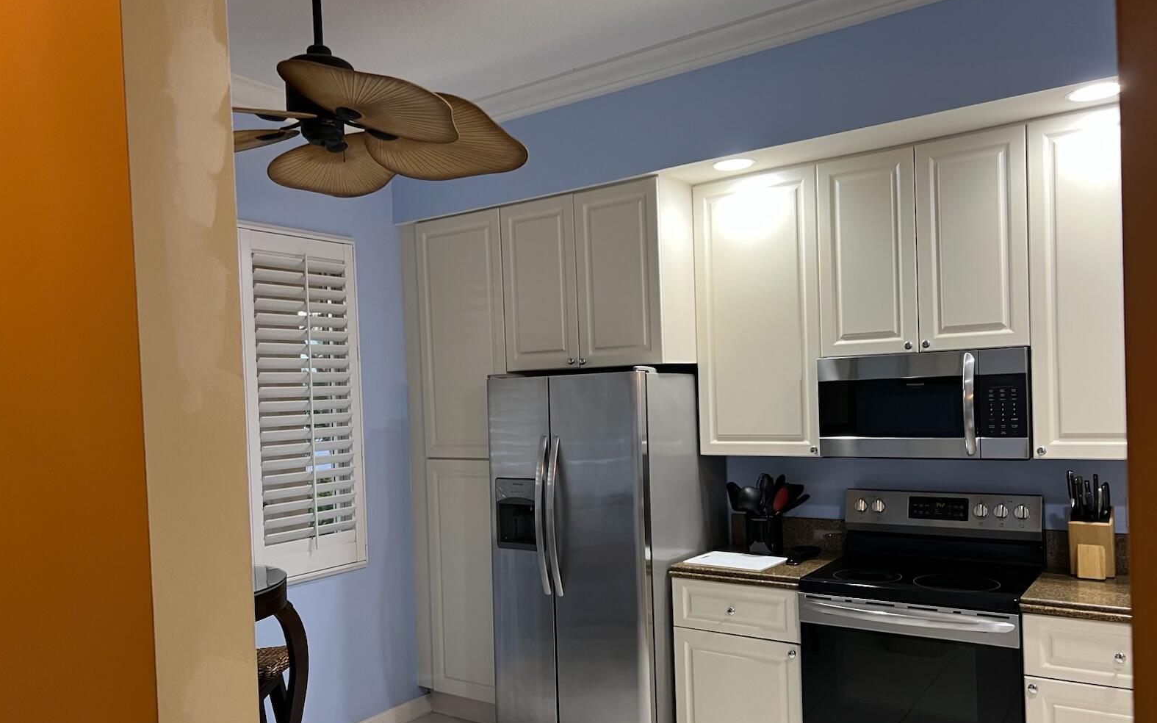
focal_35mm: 28
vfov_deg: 44.4
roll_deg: +3.4
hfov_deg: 66.5
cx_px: 583
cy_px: 409
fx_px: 883
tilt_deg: -1.1
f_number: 1.5
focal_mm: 5.7
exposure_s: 1/60
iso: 125
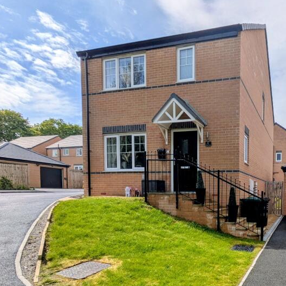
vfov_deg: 62.2
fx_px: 224
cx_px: 247
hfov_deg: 57.6
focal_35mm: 24
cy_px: 206
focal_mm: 1.83
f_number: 2.2
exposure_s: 1/4016
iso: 51
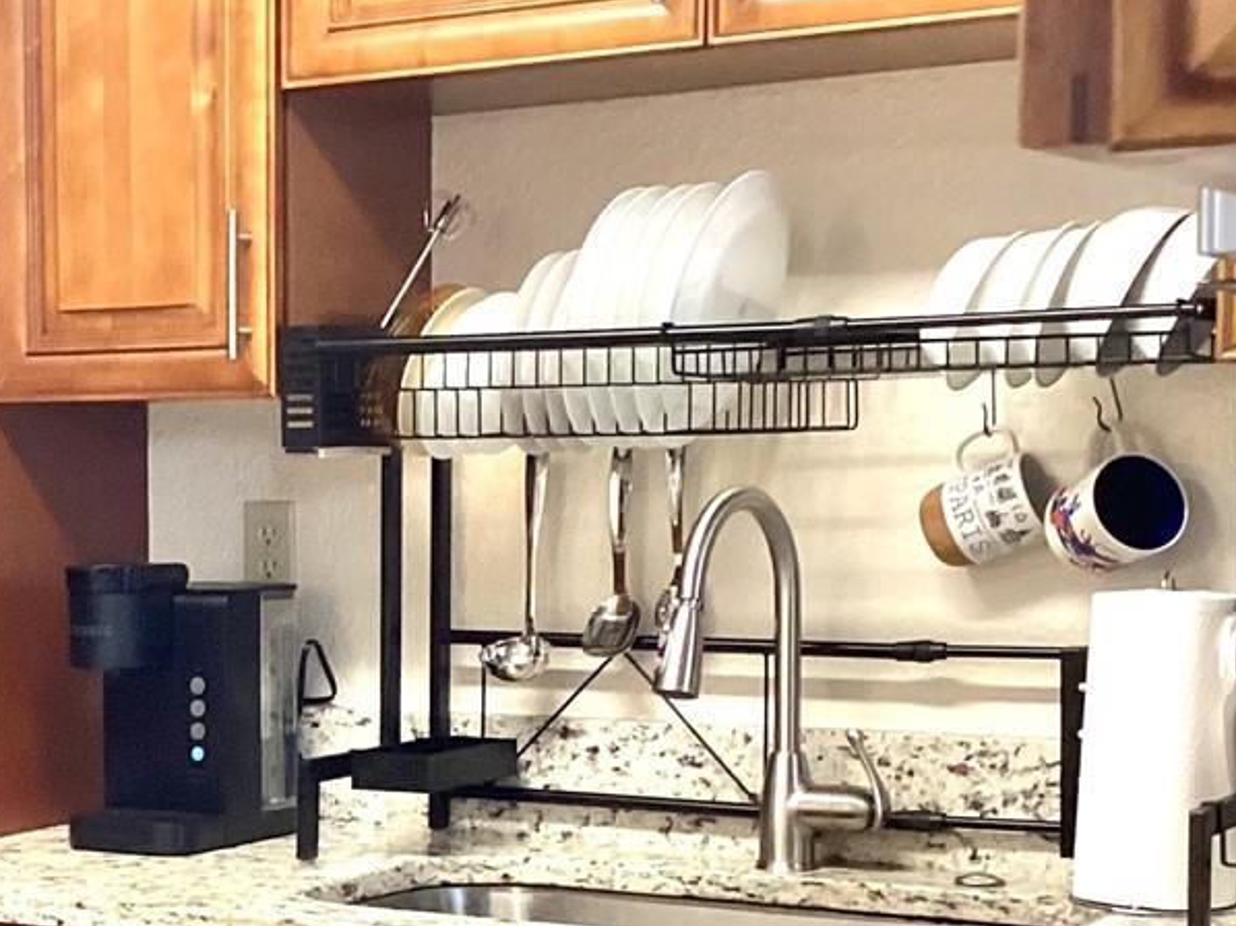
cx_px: -12
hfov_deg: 22.6
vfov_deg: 17.6
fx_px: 2962
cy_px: 728
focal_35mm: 83
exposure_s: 1/60
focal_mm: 3.3
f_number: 2.4
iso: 250
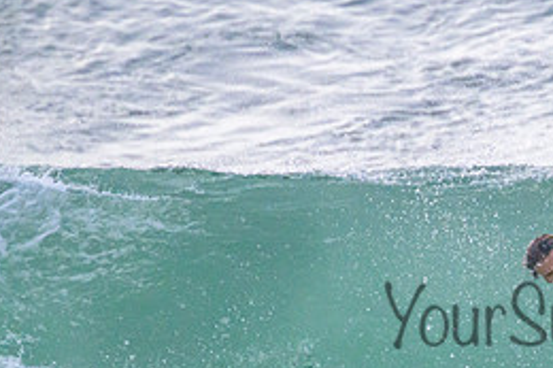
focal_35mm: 1788
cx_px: 604
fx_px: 27447
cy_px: 297
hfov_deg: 1.2
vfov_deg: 0.8
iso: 3200
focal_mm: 800
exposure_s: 1/2000
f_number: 11
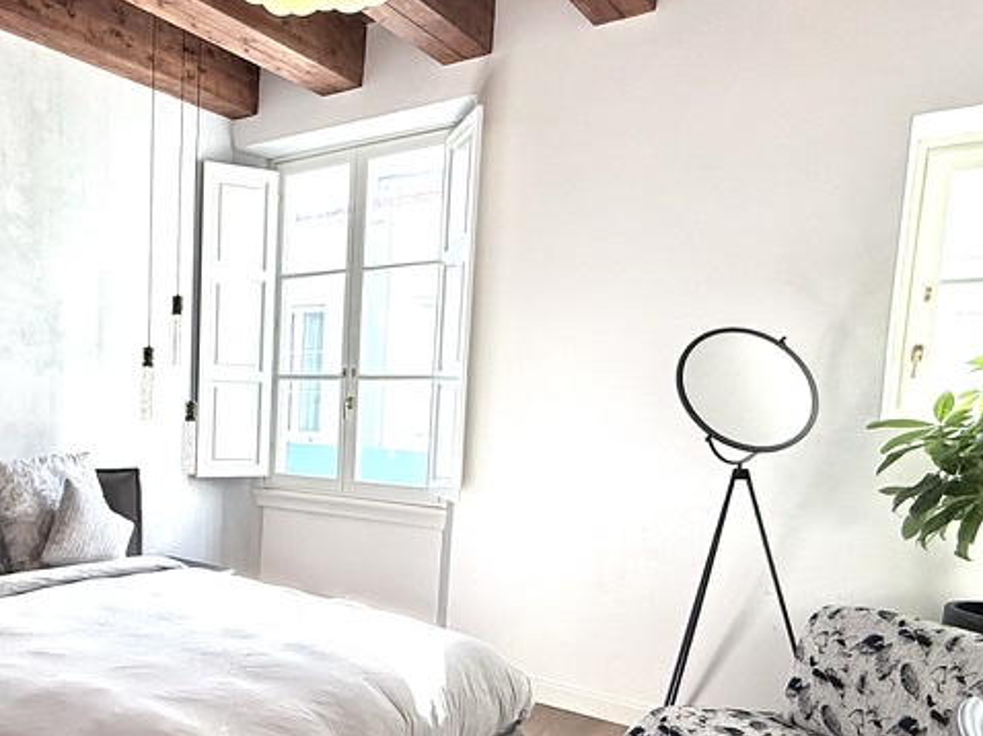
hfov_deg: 55.7
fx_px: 851
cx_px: 197
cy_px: 491
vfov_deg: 46.0
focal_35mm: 30
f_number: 2.2
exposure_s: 1/154
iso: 64
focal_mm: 2.22
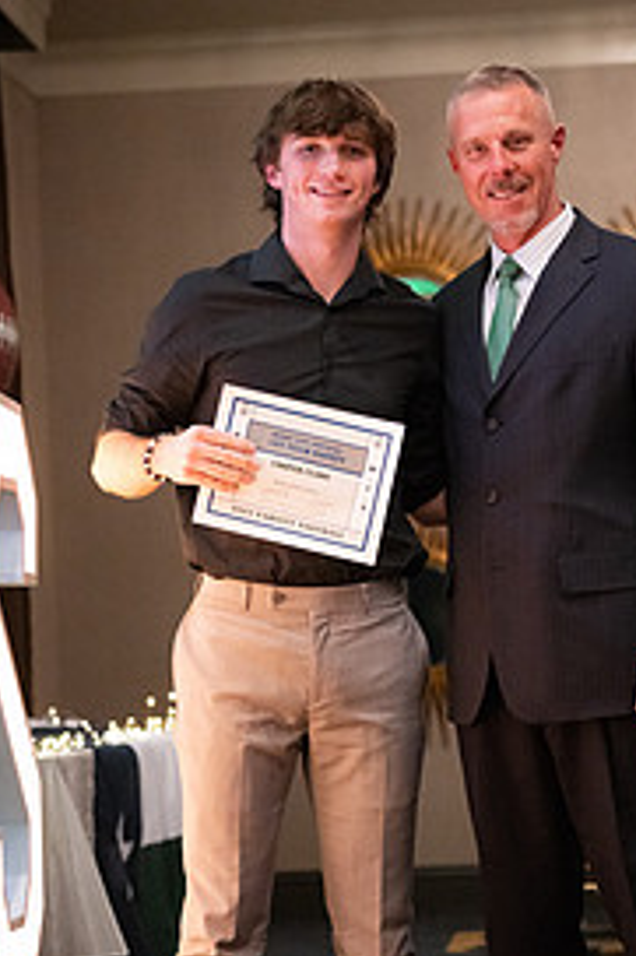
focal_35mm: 116
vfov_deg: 17.7
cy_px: 506
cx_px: 457
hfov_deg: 11.8
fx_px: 3078
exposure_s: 1/320
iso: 12800
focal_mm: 70
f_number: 2.8
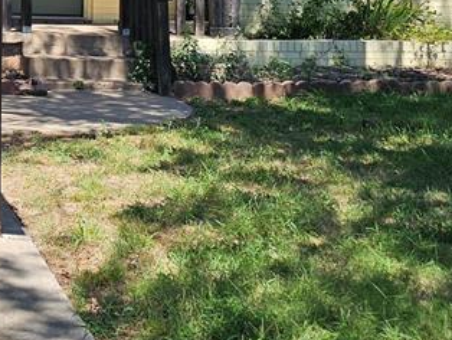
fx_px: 980
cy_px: -65
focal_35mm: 75
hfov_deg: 23.1
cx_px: -137
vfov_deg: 18.6
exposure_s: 1/360
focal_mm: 6.3
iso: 10
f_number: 1.7
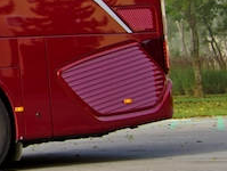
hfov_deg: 10.5
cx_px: -311
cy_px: -52
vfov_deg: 9.0
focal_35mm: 163
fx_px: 1071
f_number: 6.3
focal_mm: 22
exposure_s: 1/100
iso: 100
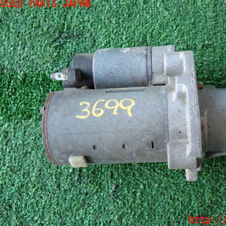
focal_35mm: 43
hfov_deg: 38.7
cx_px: 151
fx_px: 318
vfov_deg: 39.2
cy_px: 112
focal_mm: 6.37
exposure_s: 1/40
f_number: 2.5
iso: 200
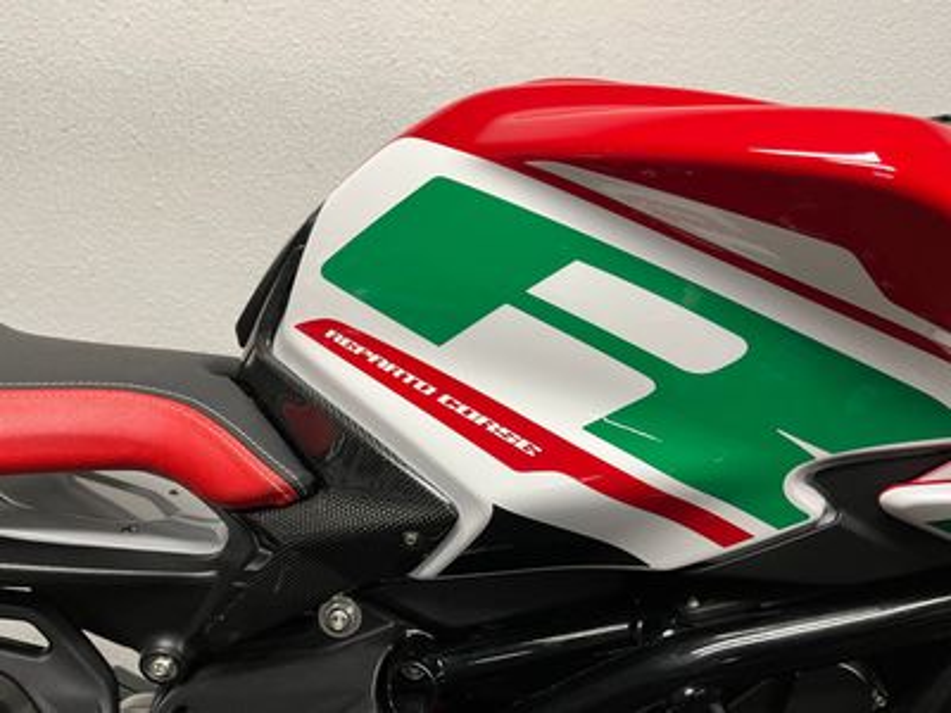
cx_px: 476
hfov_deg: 67.3
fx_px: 714
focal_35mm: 26
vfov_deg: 53.1
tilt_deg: -14.2
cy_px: 356
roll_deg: +0.5
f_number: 1.6
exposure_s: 1/50
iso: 80
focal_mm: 5.1
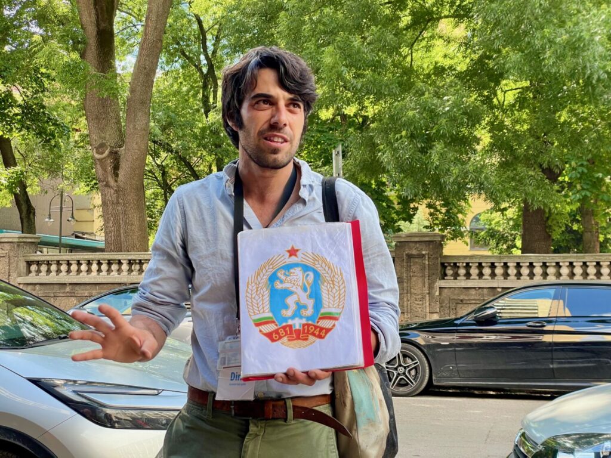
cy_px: 229
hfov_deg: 36.8
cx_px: 306
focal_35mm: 52
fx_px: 918
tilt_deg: +4.6
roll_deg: +0.1
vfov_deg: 28.0
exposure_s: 1/107
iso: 25
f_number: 2
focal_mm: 6
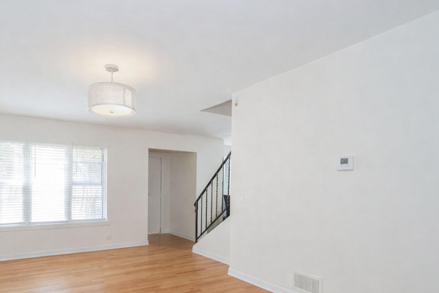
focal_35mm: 22
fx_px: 268
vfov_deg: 56.2
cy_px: 193
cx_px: 152
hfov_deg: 76.5
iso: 1600
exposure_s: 1/60
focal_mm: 10
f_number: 7.1
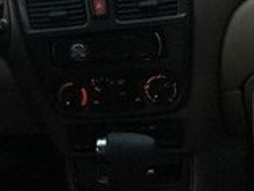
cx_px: -160
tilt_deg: -12.5
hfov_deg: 14.9
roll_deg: +12.9
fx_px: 881
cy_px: -25
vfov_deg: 12.1
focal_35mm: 120
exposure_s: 1/20
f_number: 2.2
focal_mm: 4.15
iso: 200
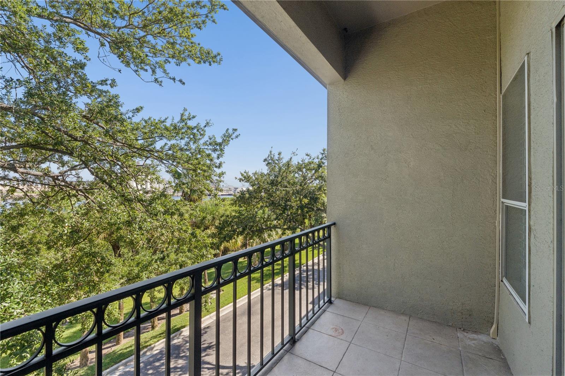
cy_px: 188
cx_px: 282
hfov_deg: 100.4
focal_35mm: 15
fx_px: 235
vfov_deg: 77.3
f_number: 8
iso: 160
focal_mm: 10
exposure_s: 1/200
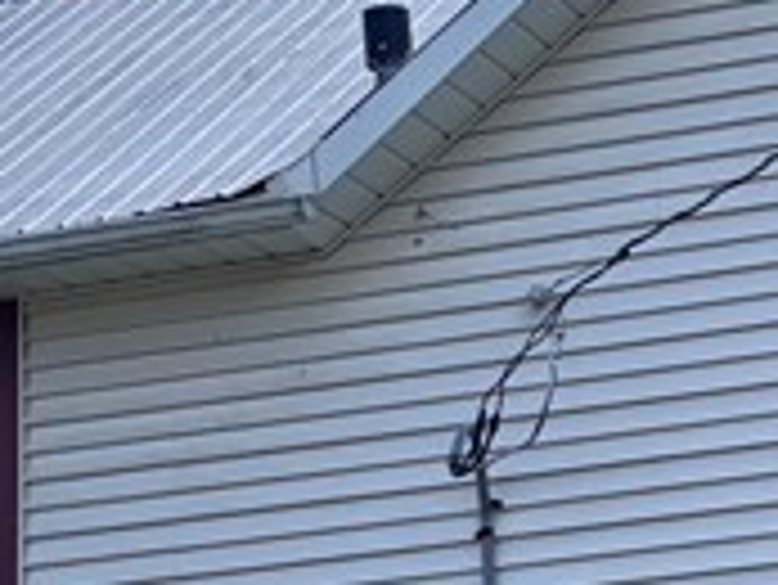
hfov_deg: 12.7
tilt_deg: +11.1
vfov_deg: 9.6
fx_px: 3464
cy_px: 594
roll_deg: +3.1
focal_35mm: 154
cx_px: 778
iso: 50
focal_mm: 5.96
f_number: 1.6
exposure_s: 1/2710
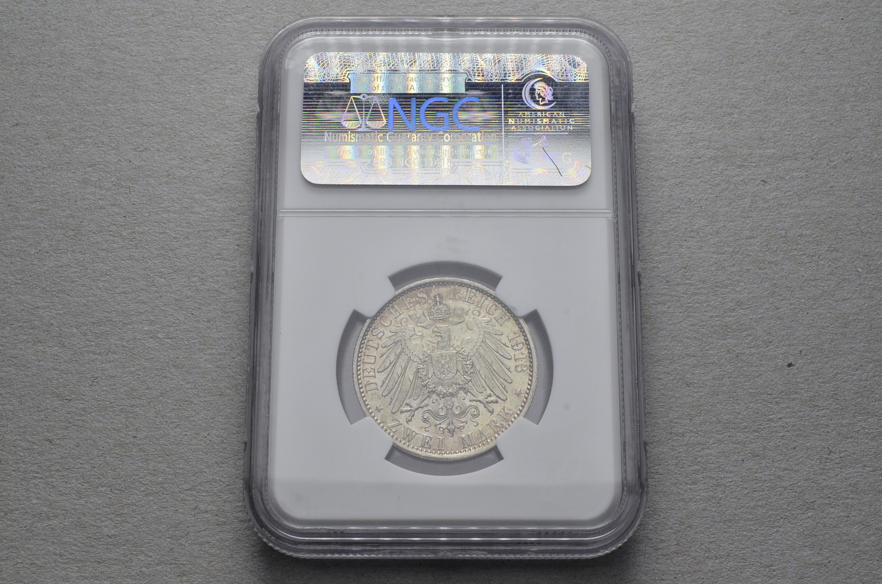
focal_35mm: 48
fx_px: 1174
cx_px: 441
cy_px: 292
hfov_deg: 41.2
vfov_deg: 28.0
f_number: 14
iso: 400
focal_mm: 32
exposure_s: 1/250
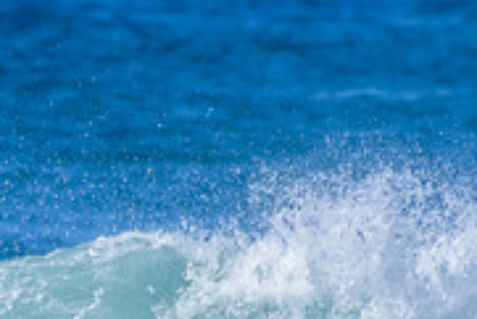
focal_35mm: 3197
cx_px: 90
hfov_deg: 0.6
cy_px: 452
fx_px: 42393
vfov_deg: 0.4
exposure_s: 1/2000
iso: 800
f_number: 11
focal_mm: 1000
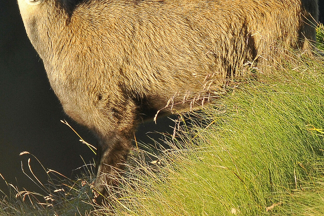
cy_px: 42
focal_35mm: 1742
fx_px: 15661
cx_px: 83
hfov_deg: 1.2
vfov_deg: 0.8
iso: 400
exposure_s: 1/320
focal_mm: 600
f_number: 7.1
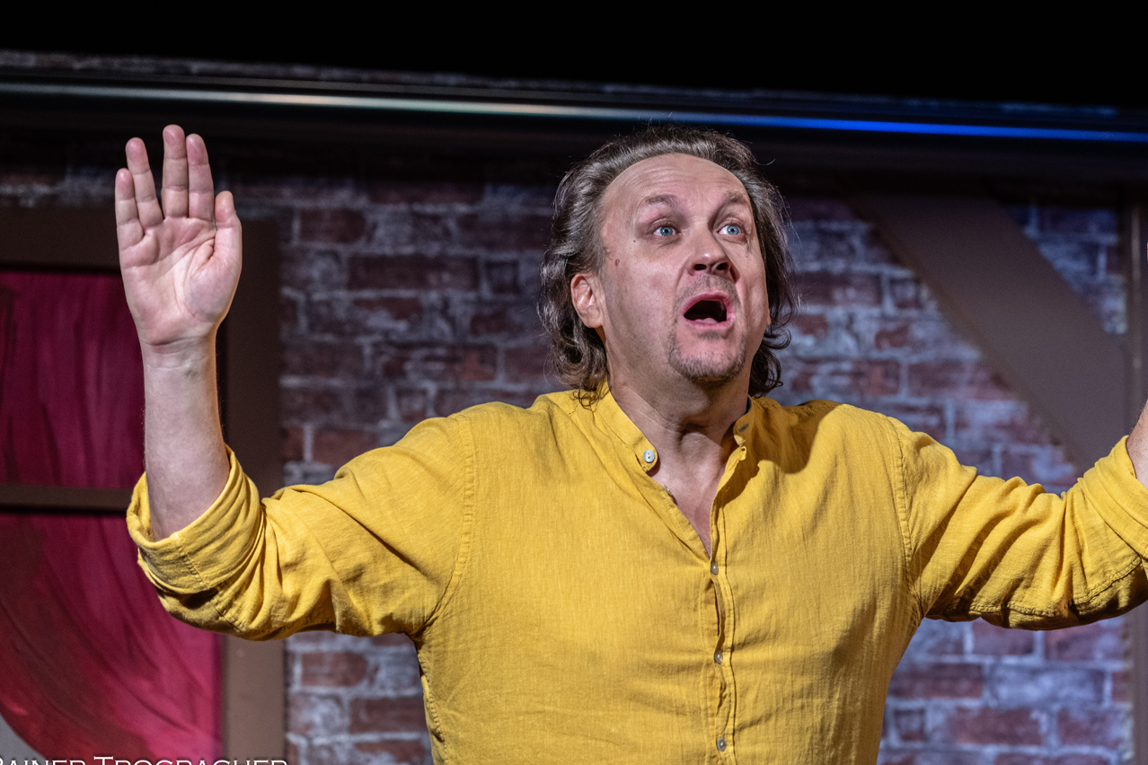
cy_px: 305
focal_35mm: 263
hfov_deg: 7.8
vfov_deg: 5.2
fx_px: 8386
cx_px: 666
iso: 800
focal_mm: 210
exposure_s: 1/125
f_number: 5
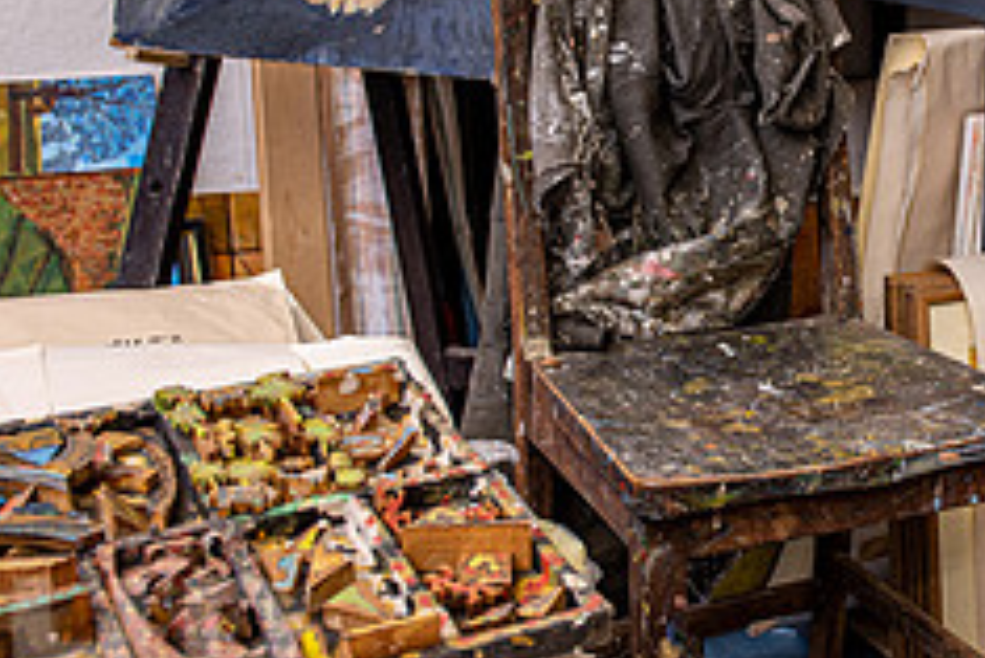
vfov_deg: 22.5
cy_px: 207
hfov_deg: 31.9
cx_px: 876
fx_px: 1643
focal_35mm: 60
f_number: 5.6
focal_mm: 24
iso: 64
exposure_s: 1/2.5
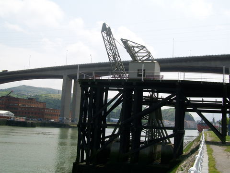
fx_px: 279
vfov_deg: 34.3
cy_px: 86
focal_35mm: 42
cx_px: 115
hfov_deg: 44.8
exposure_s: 1/400
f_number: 5.4
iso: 64
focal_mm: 7.6
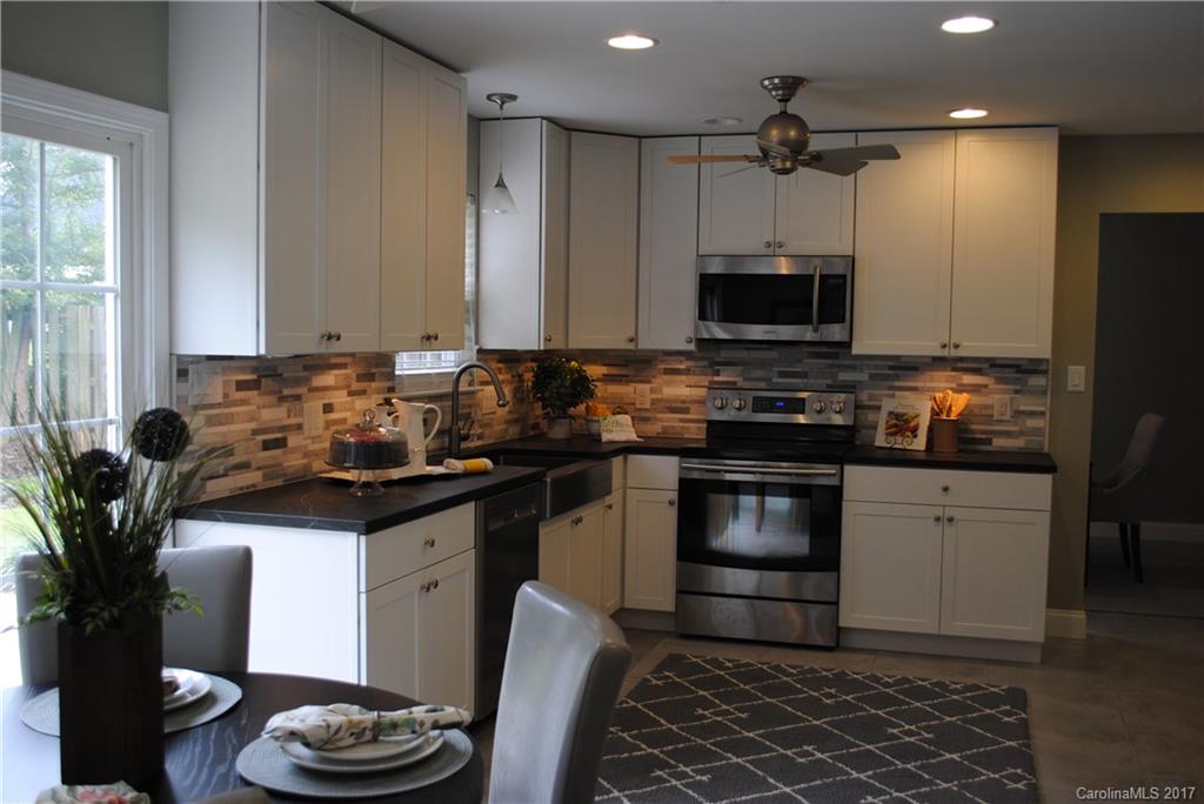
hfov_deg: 57.2
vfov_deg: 40.0
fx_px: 1104
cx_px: 602
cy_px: 402
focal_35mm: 33
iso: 200
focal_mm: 22
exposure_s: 1/60
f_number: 4
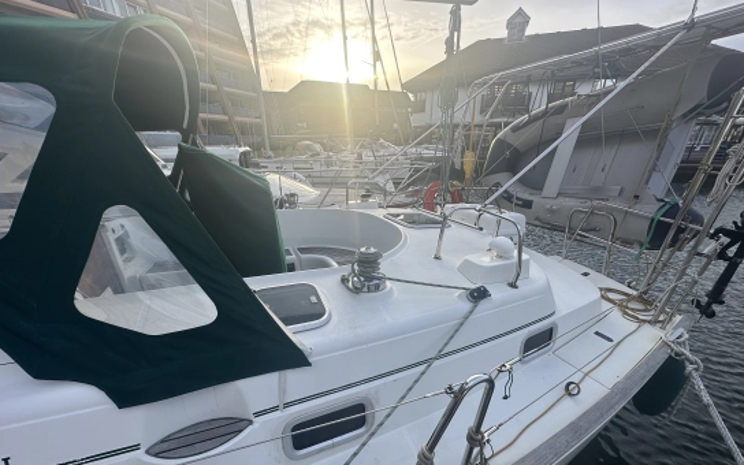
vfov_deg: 74.0
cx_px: 375
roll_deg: +0.2
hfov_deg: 101.5
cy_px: 277
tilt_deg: -24.1
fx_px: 304
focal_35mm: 15
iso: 40
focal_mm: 2.22
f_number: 2.2
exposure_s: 1/602
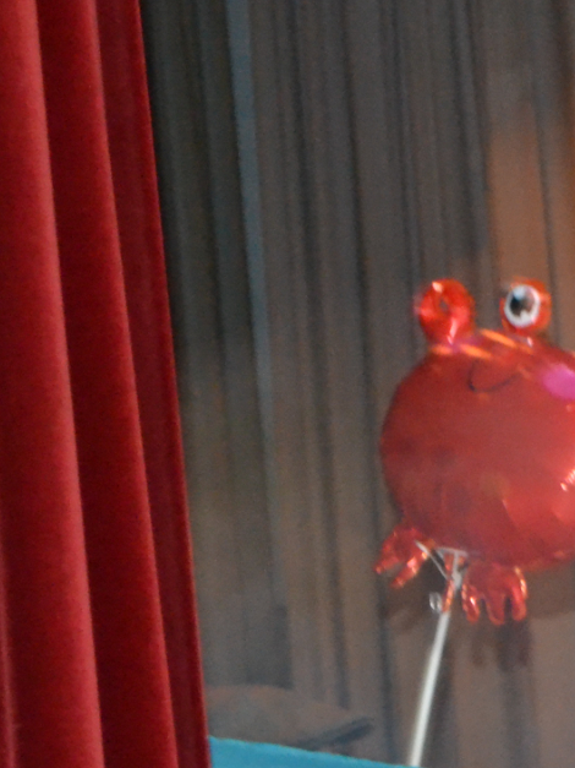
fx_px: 5007
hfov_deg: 6.4
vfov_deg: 8.7
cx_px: 1226
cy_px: 789
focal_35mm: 226
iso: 3200
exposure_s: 1/60
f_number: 5.3
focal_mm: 48
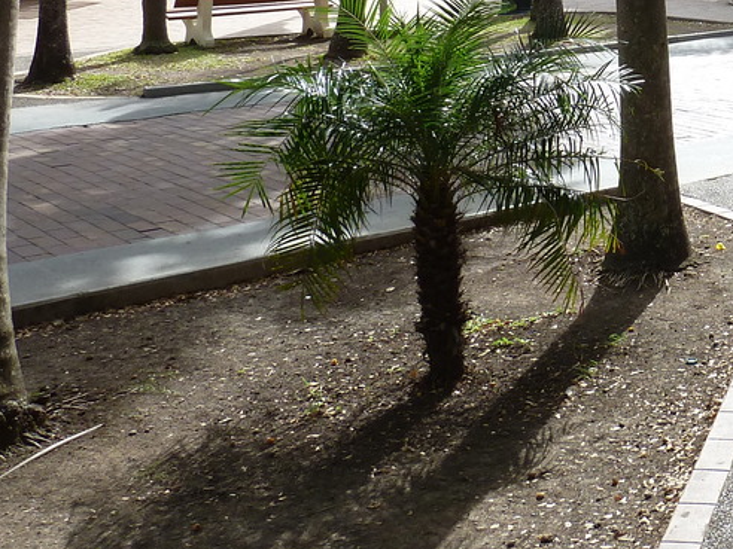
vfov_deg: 22.3
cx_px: 858
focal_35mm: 61
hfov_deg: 28.1
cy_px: -92
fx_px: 1292
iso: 80
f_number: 4
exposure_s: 1/200
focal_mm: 4.1
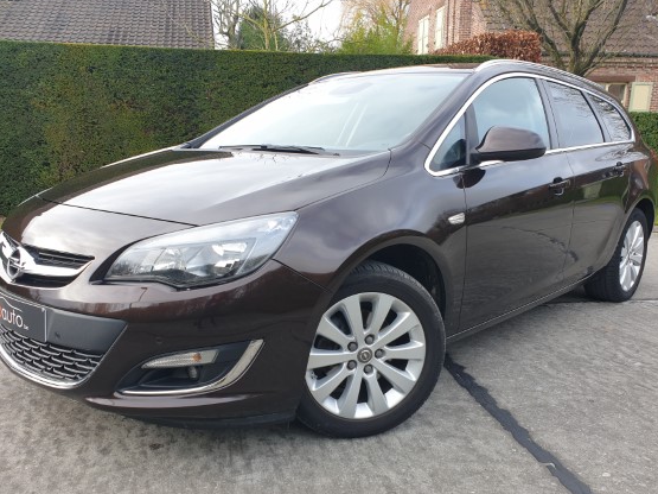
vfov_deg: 46.7
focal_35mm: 30
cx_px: 320
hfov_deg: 60.0
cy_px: 276
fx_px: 570
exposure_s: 1/266
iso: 50
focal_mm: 4.3
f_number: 2.4
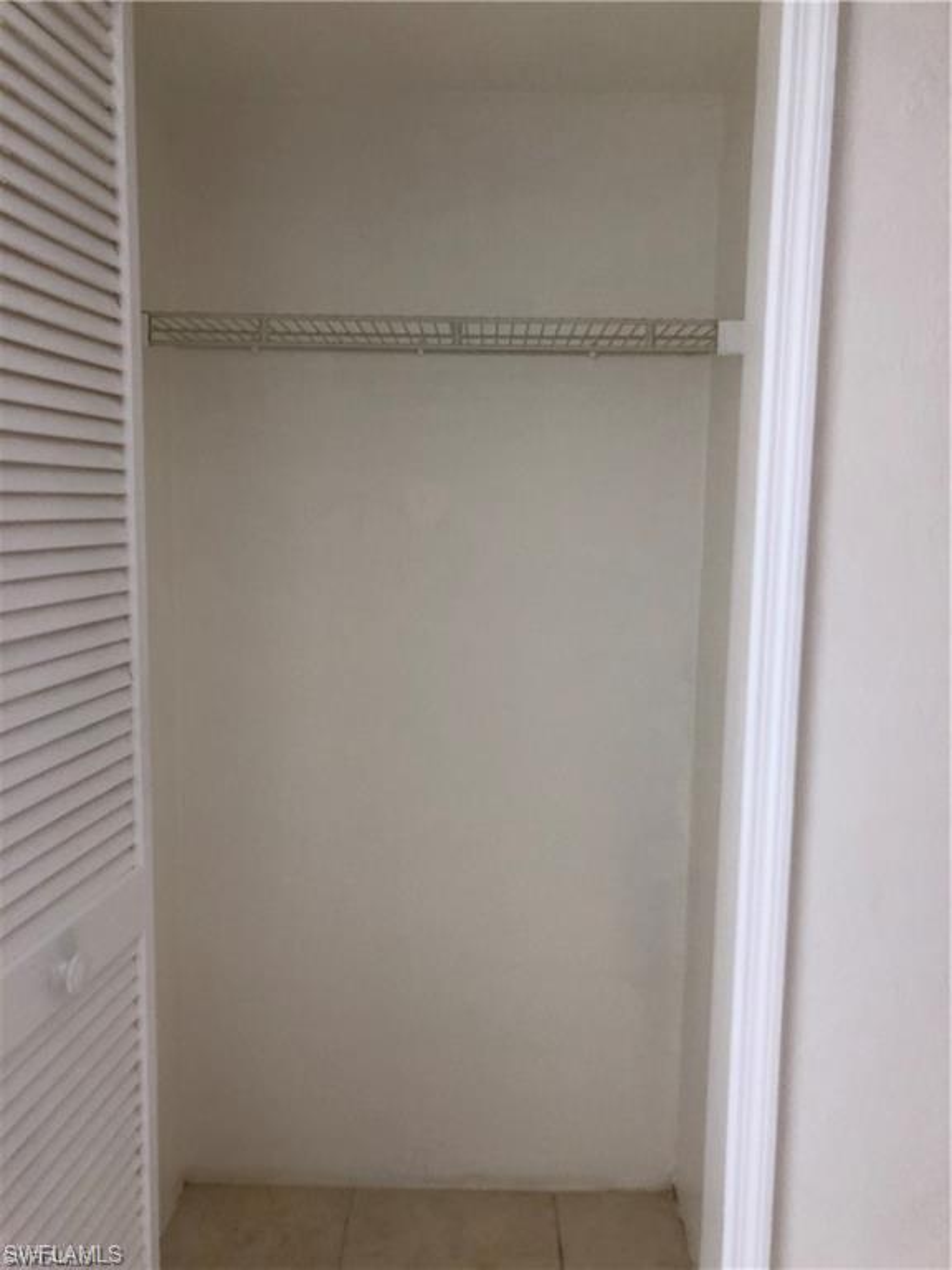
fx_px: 1027
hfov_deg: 49.7
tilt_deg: -8.9
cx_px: 476
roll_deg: -0.9
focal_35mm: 28
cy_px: 635
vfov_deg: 63.4
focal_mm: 4
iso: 25
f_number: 1.8
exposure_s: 1/40
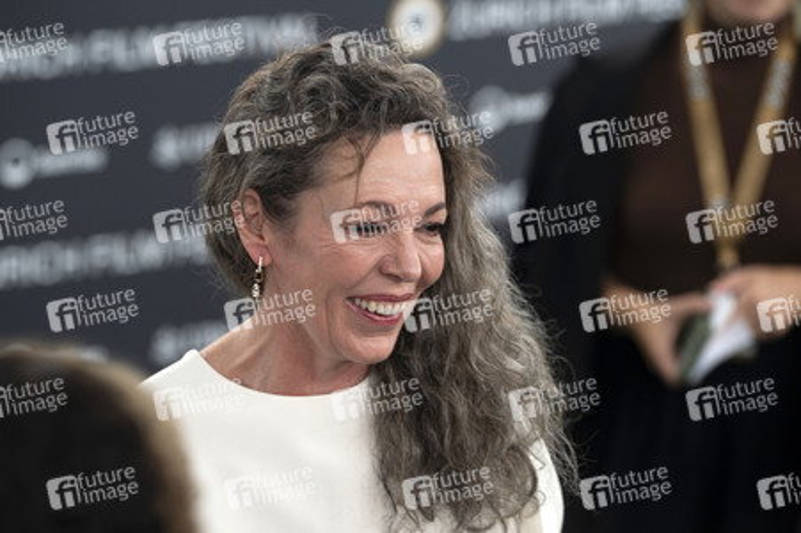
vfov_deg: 9.1
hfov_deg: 13.6
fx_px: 3357
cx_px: 400
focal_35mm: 151
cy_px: 266
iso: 400
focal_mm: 151
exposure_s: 1/200
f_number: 4.5
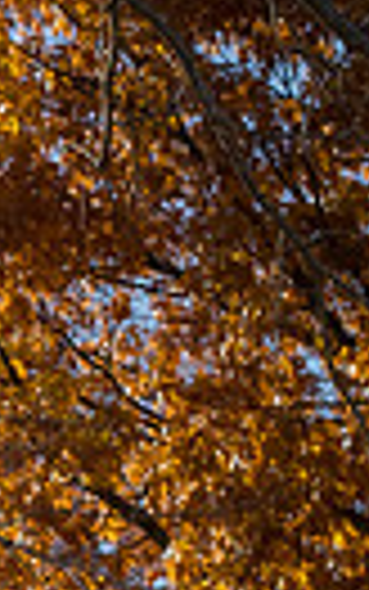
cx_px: -864
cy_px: 858
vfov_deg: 9.1
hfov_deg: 5.4
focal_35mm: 226
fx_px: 3632
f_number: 13
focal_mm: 50
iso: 400
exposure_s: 1/400
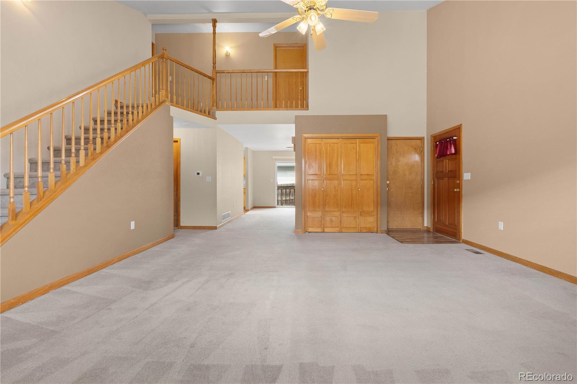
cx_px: 288
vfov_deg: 77.3
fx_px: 240
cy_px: 192
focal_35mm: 15
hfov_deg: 100.4
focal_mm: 10
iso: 200
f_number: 10
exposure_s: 1/1.67
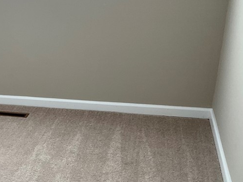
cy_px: 125
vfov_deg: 24.3
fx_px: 421
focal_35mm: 60
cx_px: 27
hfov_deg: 30.8
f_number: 1.8
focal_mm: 3
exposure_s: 1/60
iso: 50
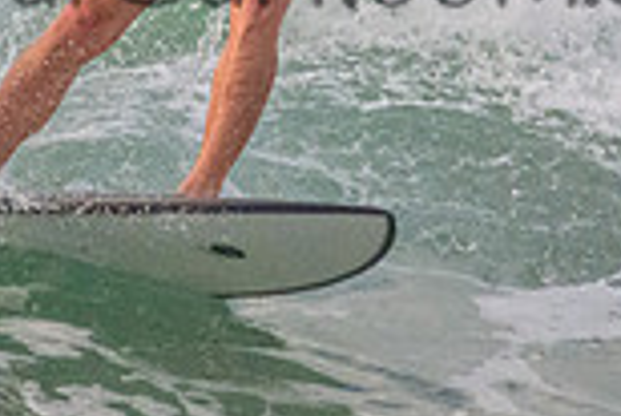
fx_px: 59671
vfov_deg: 0.4
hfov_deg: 0.6
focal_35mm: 3456
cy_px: -203
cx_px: 468
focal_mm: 800
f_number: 11
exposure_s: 1/2000
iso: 5000
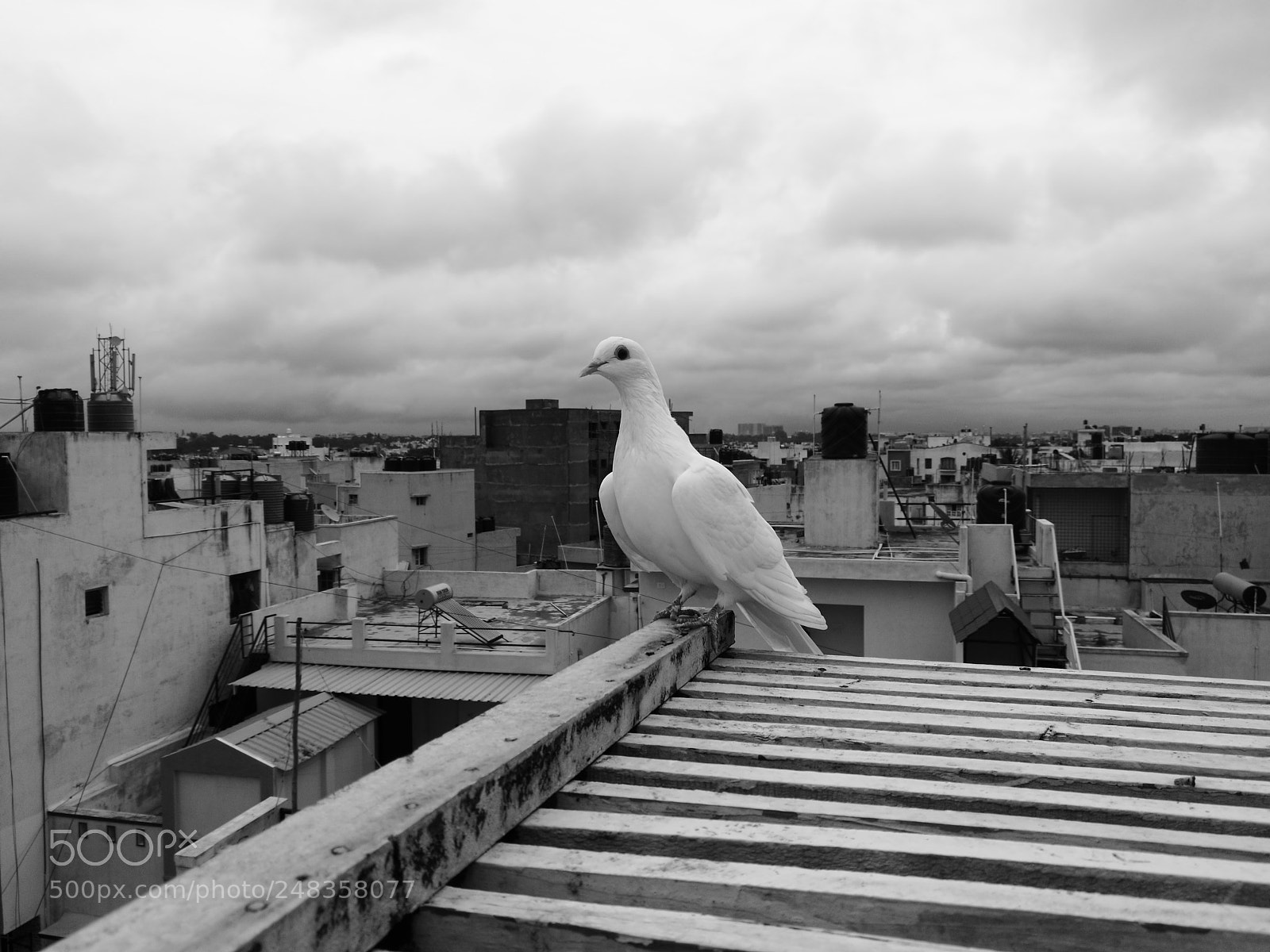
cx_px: 635
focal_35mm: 27
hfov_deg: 65.3
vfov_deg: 51.4
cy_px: 476
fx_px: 991
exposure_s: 1/2732
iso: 50
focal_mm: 4.5
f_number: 2.2
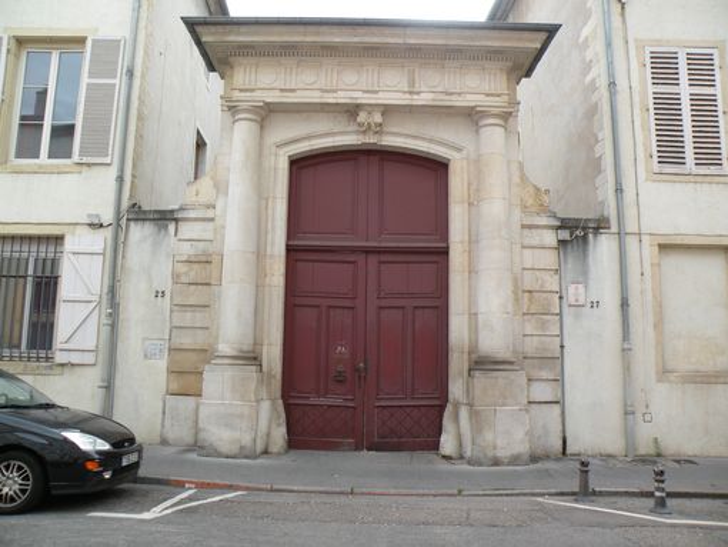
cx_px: 364
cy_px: 274
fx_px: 568
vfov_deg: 51.4
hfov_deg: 65.3
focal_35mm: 27
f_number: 3.5
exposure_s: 1/100
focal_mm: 4.7
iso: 64
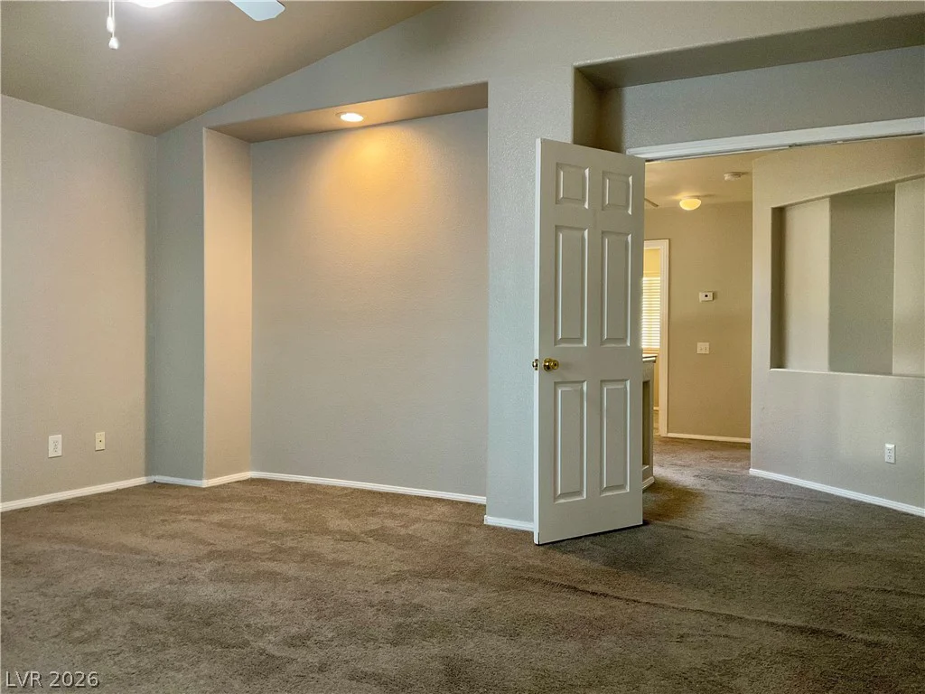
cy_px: 347
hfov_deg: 61.7
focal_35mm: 29
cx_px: 462
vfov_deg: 48.2
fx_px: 775
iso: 200
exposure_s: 1/60
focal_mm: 3
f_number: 1.8
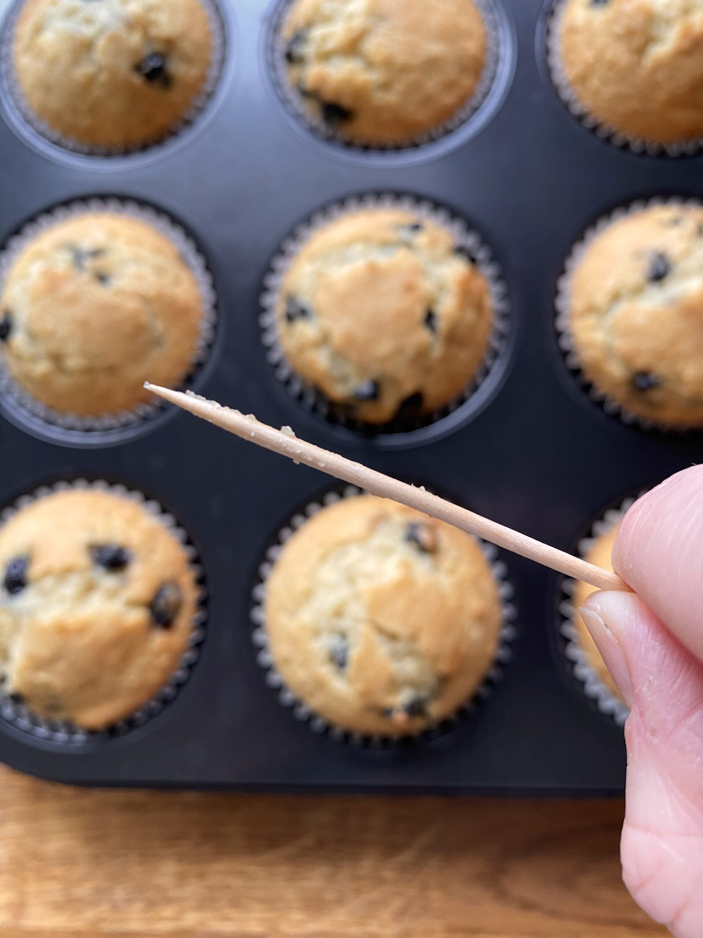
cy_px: 469
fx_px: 677
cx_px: 352
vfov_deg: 69.4
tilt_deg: -81.3
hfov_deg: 54.9
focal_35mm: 25
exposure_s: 1/79
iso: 125
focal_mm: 4.25
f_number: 1.8
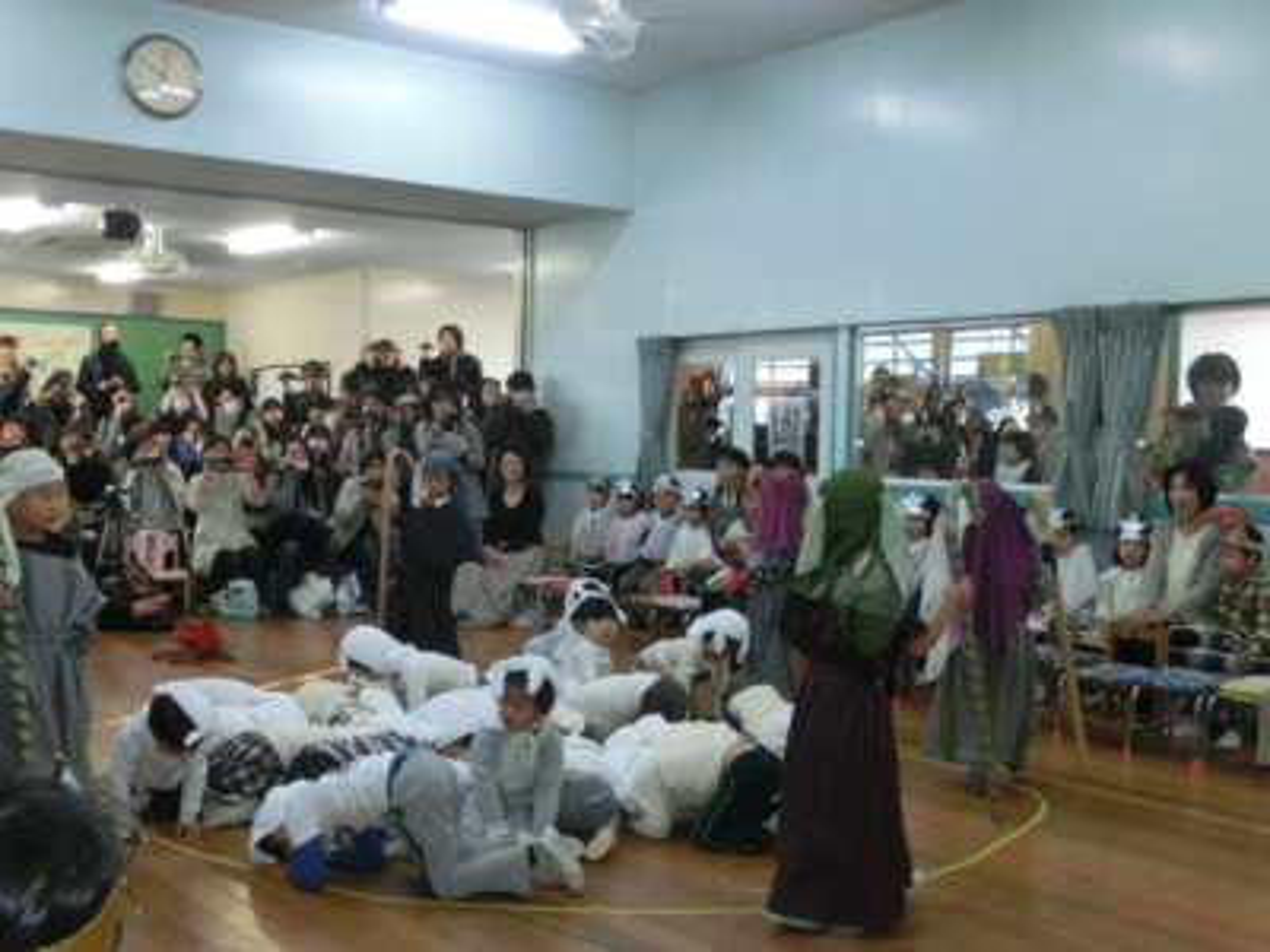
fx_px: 1468
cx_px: 635
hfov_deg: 46.8
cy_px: 476
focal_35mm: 40
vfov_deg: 36.0
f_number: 4
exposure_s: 1/80
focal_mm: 7.15
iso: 400
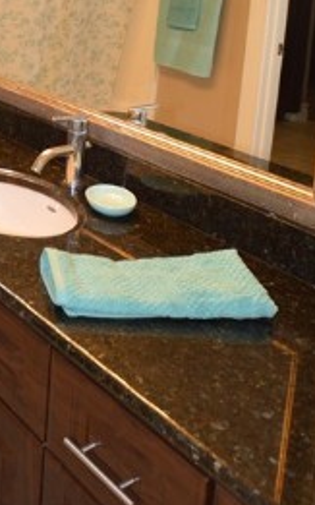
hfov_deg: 21.5
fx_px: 680
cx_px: -170
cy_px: 15
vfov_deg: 37.0
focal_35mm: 50
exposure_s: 1/80
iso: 400
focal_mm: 11
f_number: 4.5
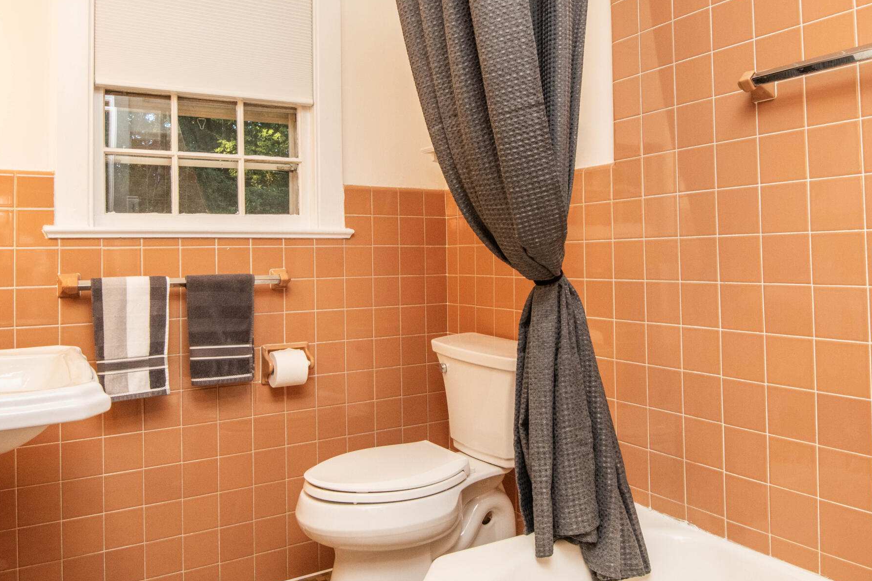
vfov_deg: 47.7
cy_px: 234
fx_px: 654
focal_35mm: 27
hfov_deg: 67.4
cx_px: 417
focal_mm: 16
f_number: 10
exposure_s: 1/60
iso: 640
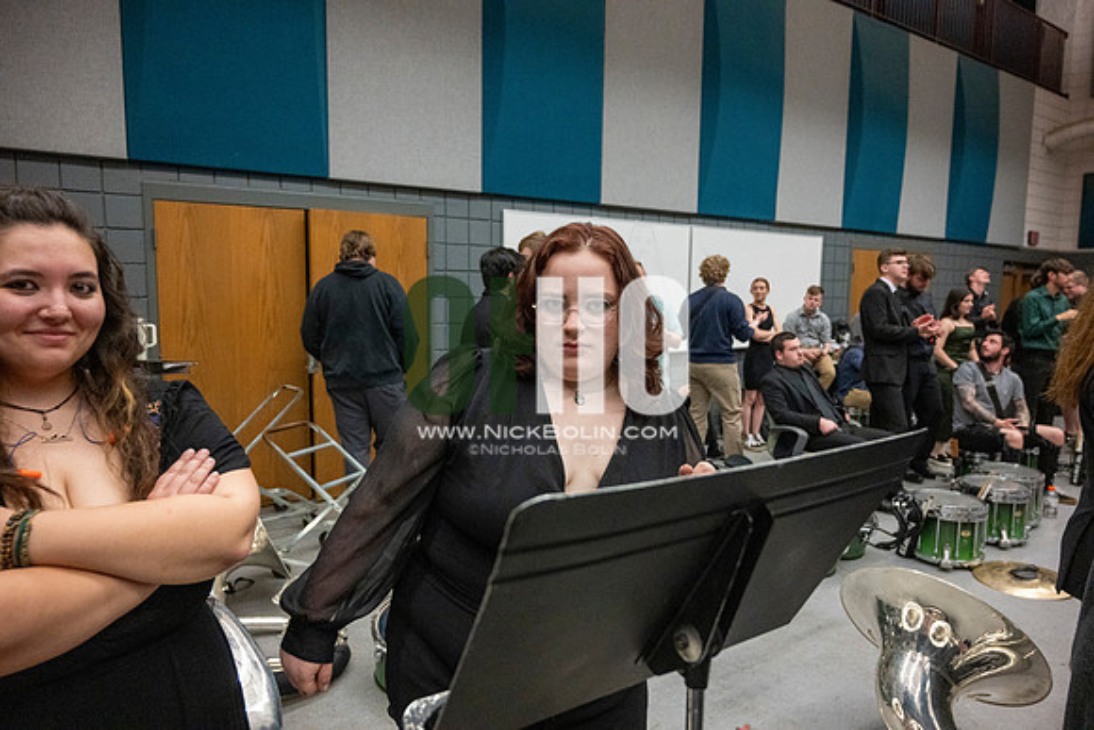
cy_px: 365
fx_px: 729
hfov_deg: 73.7
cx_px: 547
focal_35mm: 24
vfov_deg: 53.2
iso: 10000
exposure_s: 1/500
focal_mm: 24
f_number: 4
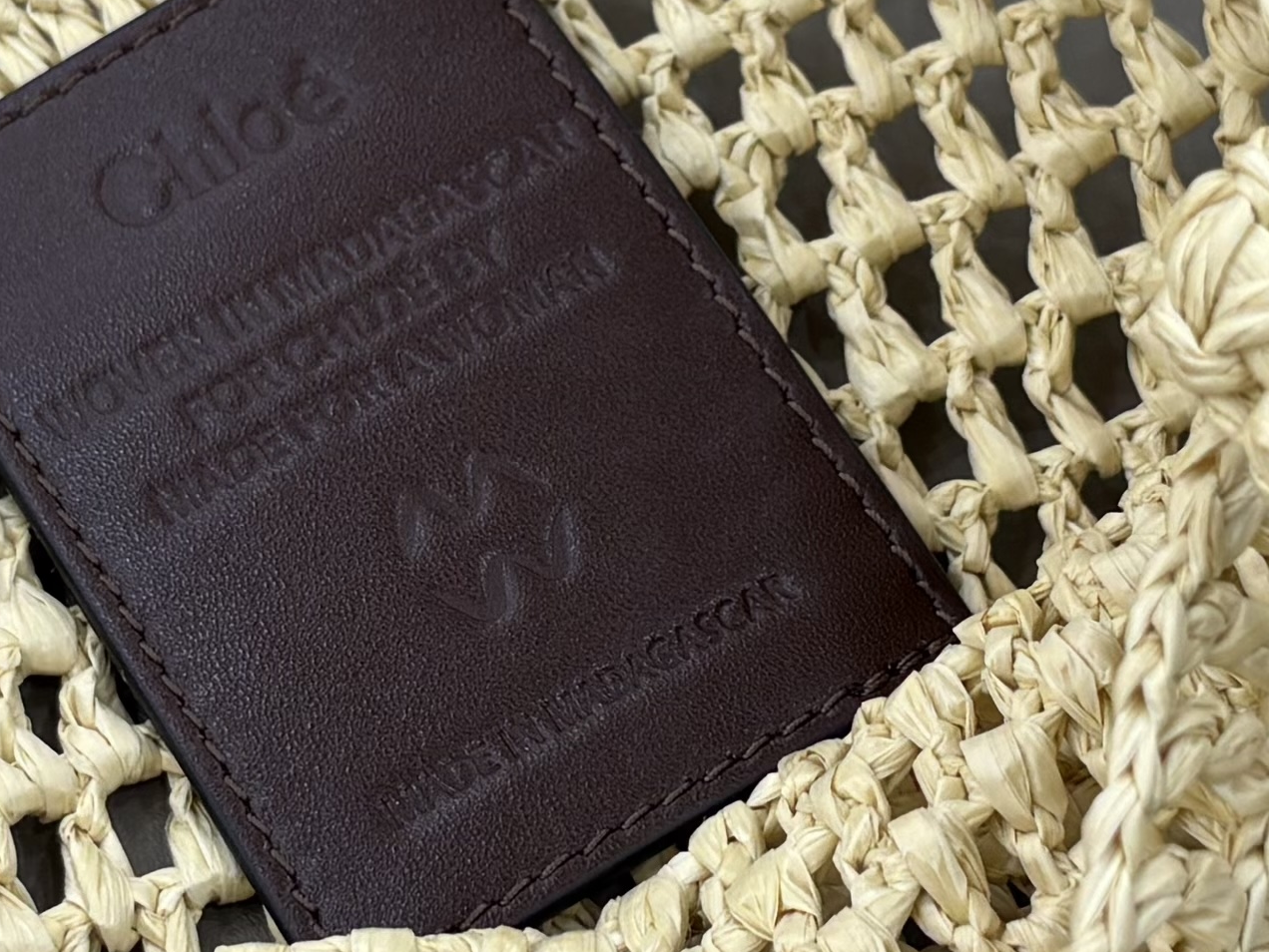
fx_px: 1137
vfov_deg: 45.3
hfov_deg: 58.1
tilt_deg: -57.5
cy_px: 391
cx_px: 540
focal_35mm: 31
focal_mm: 5.96
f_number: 1.6
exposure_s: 1/100
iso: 50
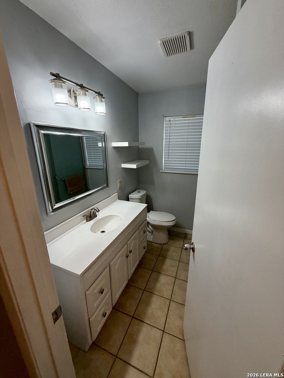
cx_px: 142
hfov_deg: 85.7
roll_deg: +0.9
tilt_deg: -17.6
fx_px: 153
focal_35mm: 14
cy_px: 189
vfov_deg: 102.1
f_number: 2.2
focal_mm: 2.22
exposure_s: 1/120
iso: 250
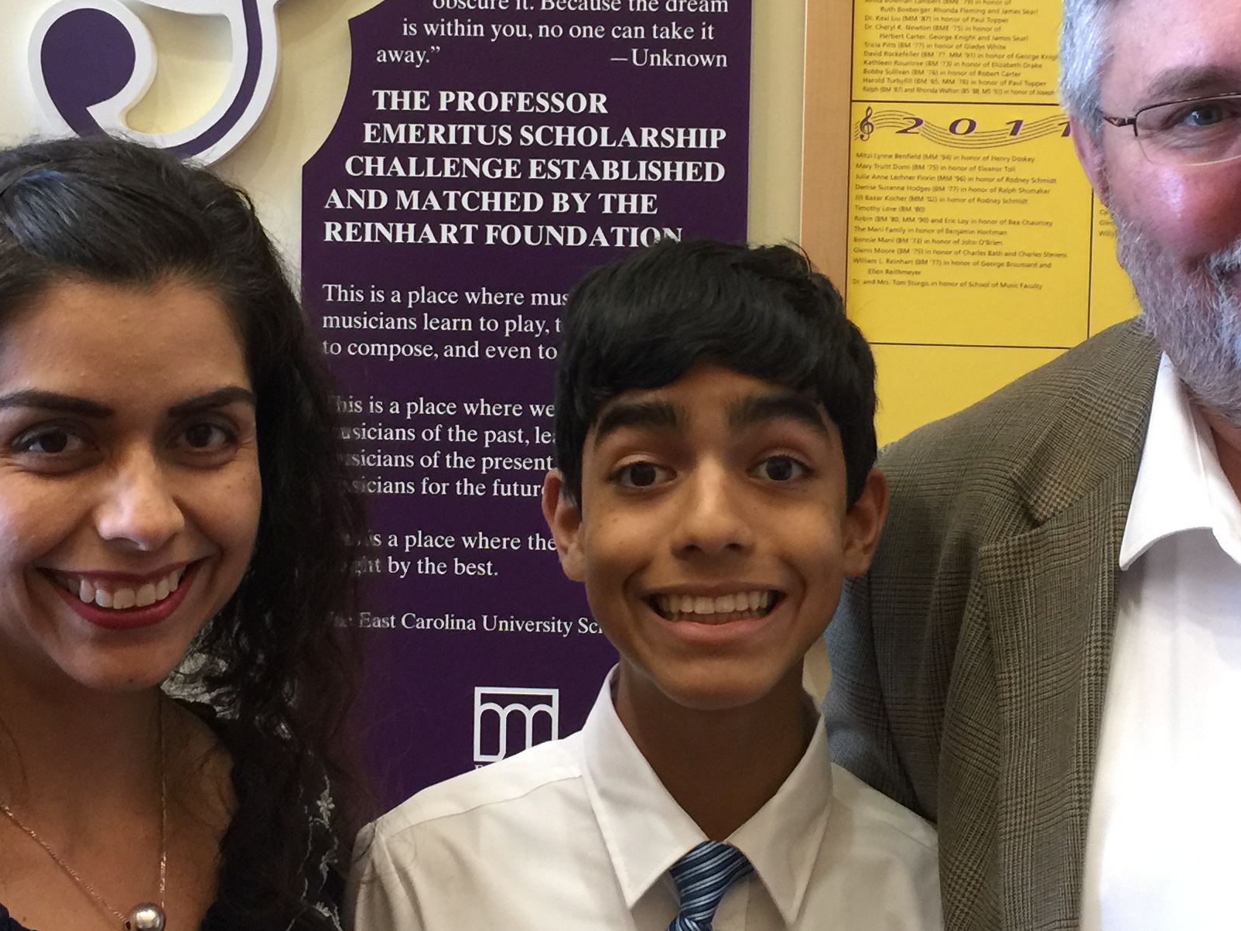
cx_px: 627
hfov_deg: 32.7
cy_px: 324
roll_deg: -2.1
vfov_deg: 24.7
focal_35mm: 59
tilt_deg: -2.3
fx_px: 2115
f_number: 2.2
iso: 80
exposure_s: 1/15
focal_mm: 4.15
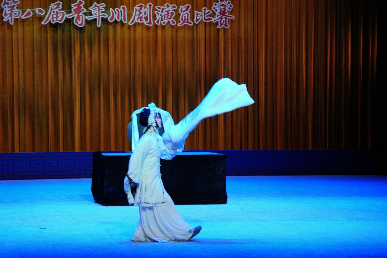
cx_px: 194
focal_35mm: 94
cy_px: 129
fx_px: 1010
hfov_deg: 21.7
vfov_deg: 14.5
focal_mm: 94
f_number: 5
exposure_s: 1/100
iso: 400
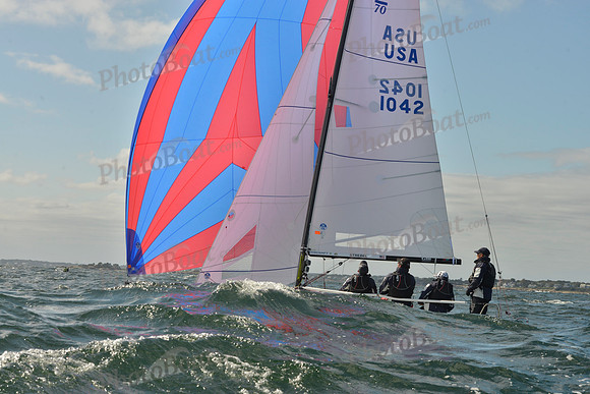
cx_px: 295
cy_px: 197
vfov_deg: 19.5
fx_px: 1147
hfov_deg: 28.8
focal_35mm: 70
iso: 400
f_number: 13
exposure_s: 1/1000
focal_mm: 70
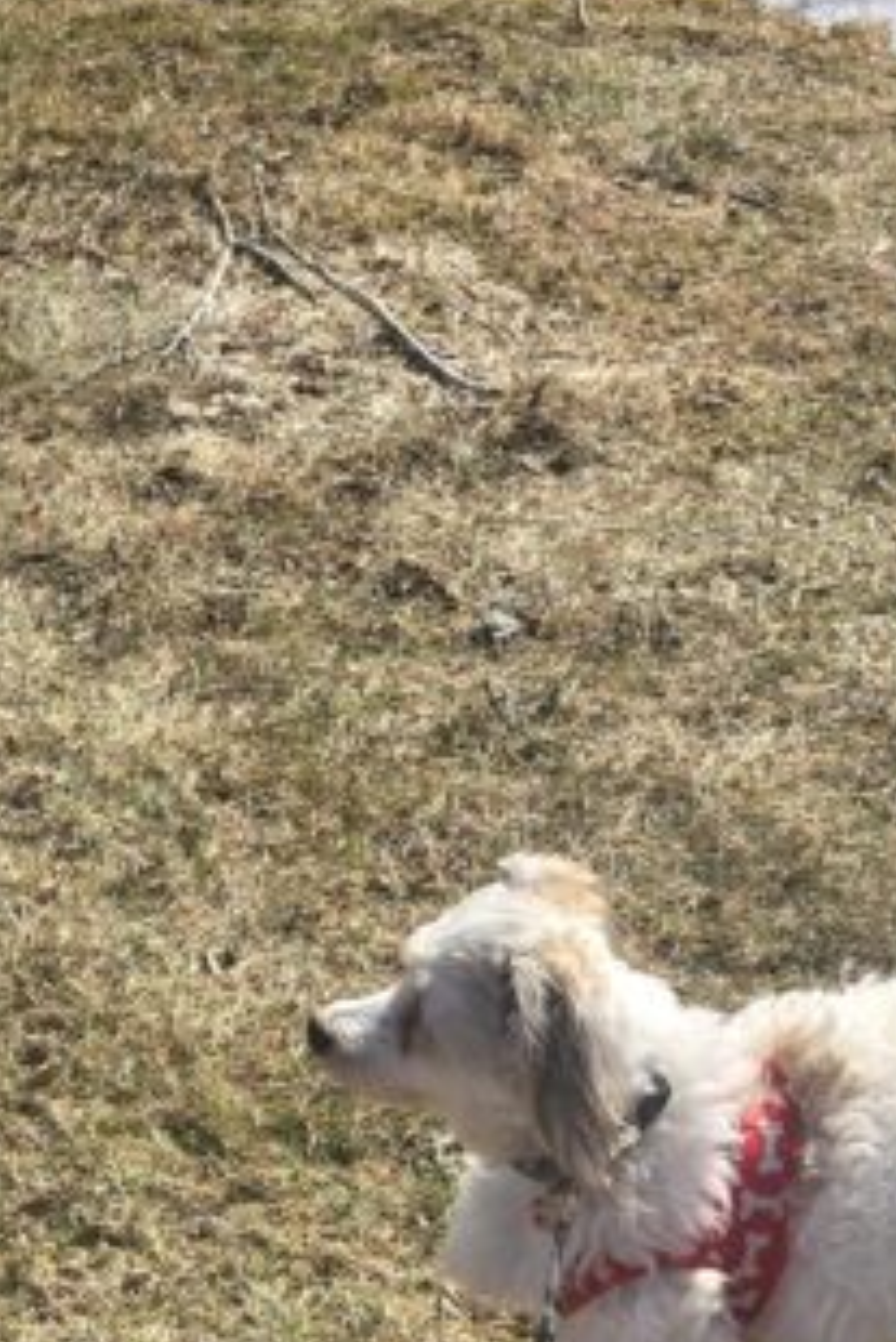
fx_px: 2946
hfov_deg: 17.1
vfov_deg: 22.9
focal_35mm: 79
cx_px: 126
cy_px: 1736
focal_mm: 6.3
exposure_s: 1/614
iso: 12
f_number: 1.7
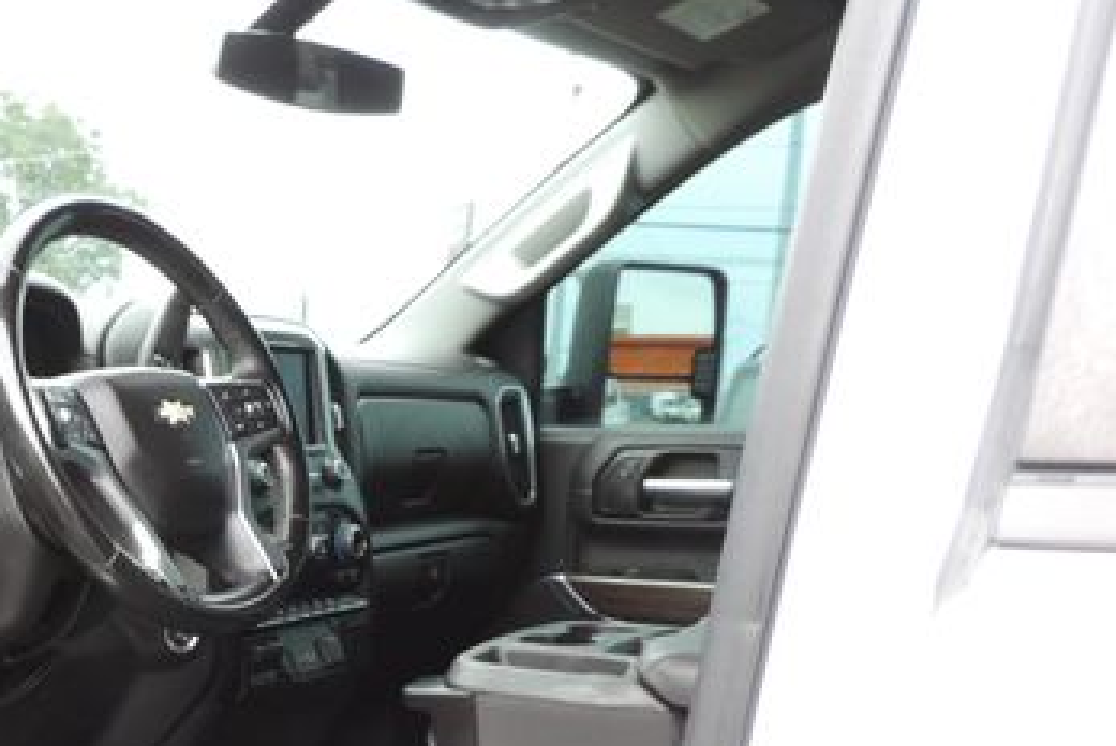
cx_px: 129
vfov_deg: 27.7
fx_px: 1427
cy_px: 740
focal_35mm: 46
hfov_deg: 39.8
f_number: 3
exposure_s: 1/30
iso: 90
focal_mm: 4.3
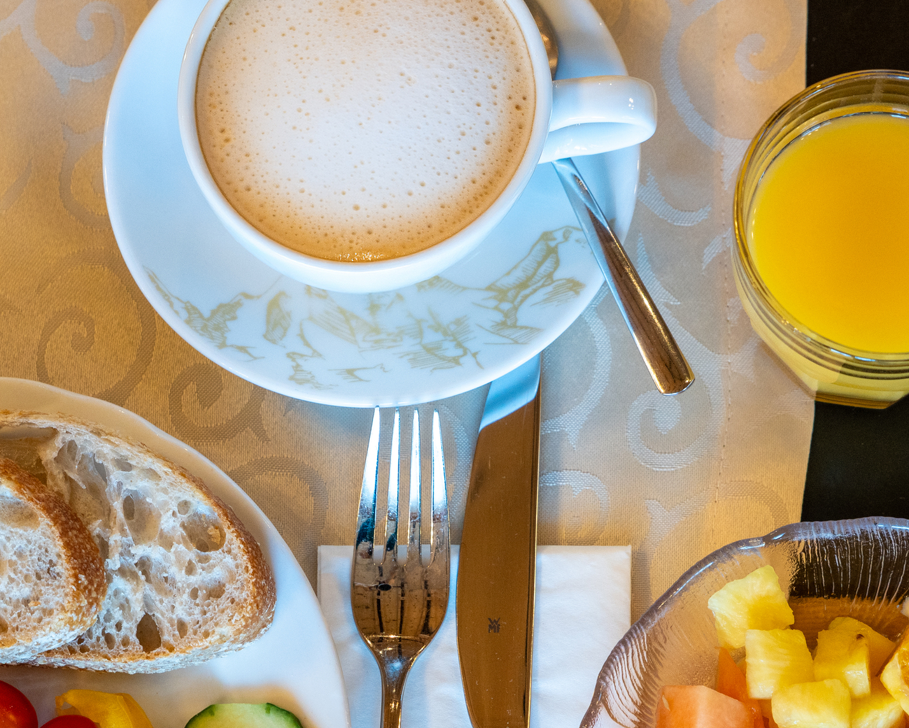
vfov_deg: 11.2
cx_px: 385
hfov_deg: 14.0
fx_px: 3713
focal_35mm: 138
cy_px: 581
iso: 1000
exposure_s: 1/60
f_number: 5.6
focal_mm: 70
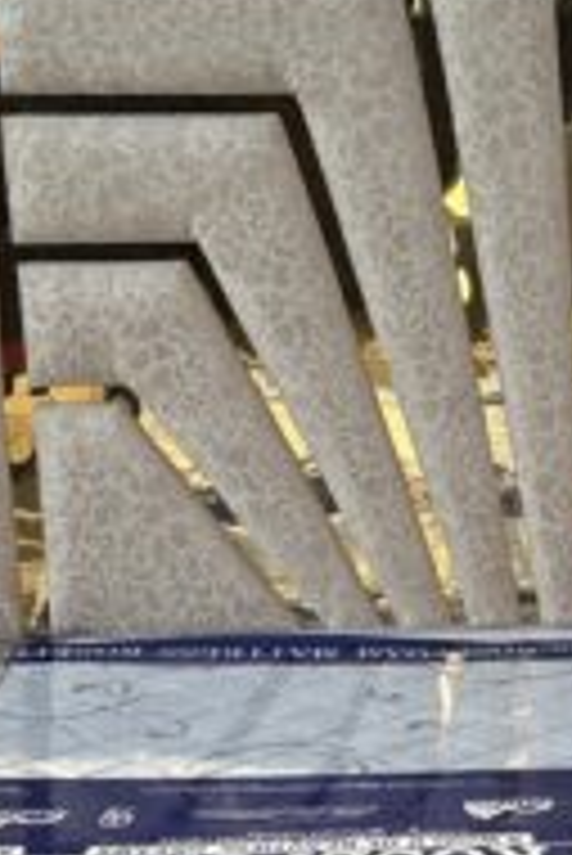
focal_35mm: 105
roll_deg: -2.1
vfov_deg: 19.3
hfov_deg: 12.7
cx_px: 734
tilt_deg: -15.8
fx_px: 2498
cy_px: 616
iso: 80
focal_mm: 6.86
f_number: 1.78
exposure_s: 1/999
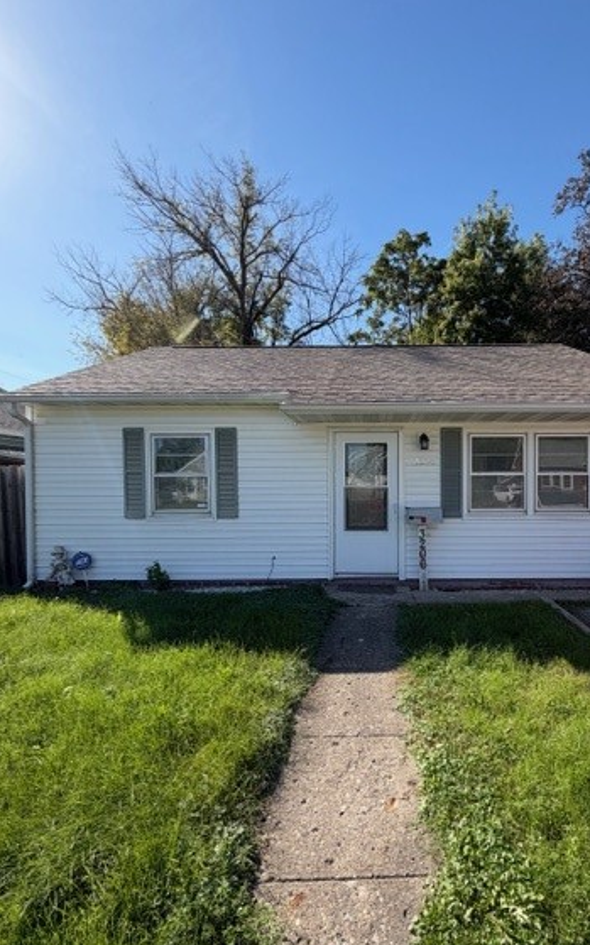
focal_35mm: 17
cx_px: 377
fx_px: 438
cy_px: 507
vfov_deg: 94.2
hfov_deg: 66.7
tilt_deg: -1.5
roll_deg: +0.0
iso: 40
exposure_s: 1/770
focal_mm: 2.22
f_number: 2.2
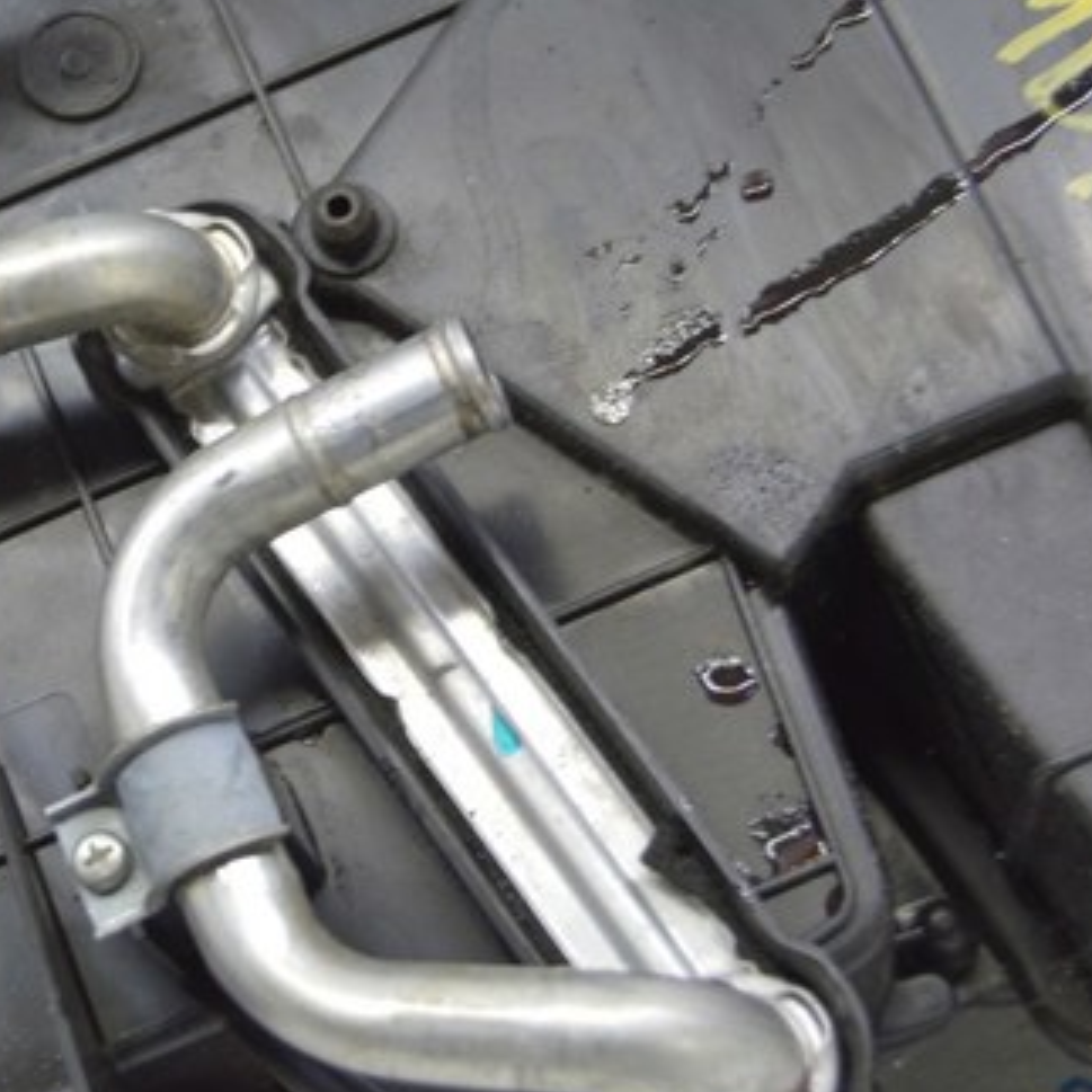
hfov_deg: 18.0
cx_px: 277
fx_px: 3426
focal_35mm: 96
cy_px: 499
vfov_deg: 18.1
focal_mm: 38
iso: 400
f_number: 5.6
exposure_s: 1/20
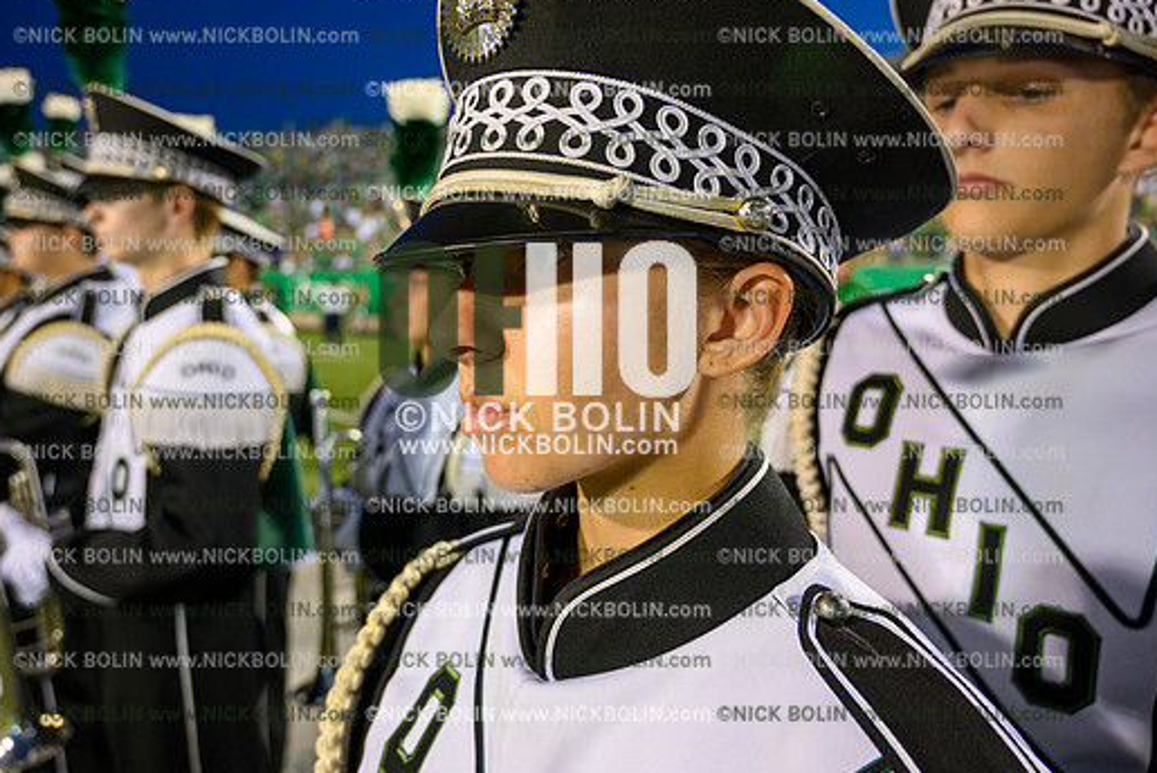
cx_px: 537
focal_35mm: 27
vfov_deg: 47.9
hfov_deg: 67.3
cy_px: 348
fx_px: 868
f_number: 4
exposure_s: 1/200
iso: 2000
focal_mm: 24
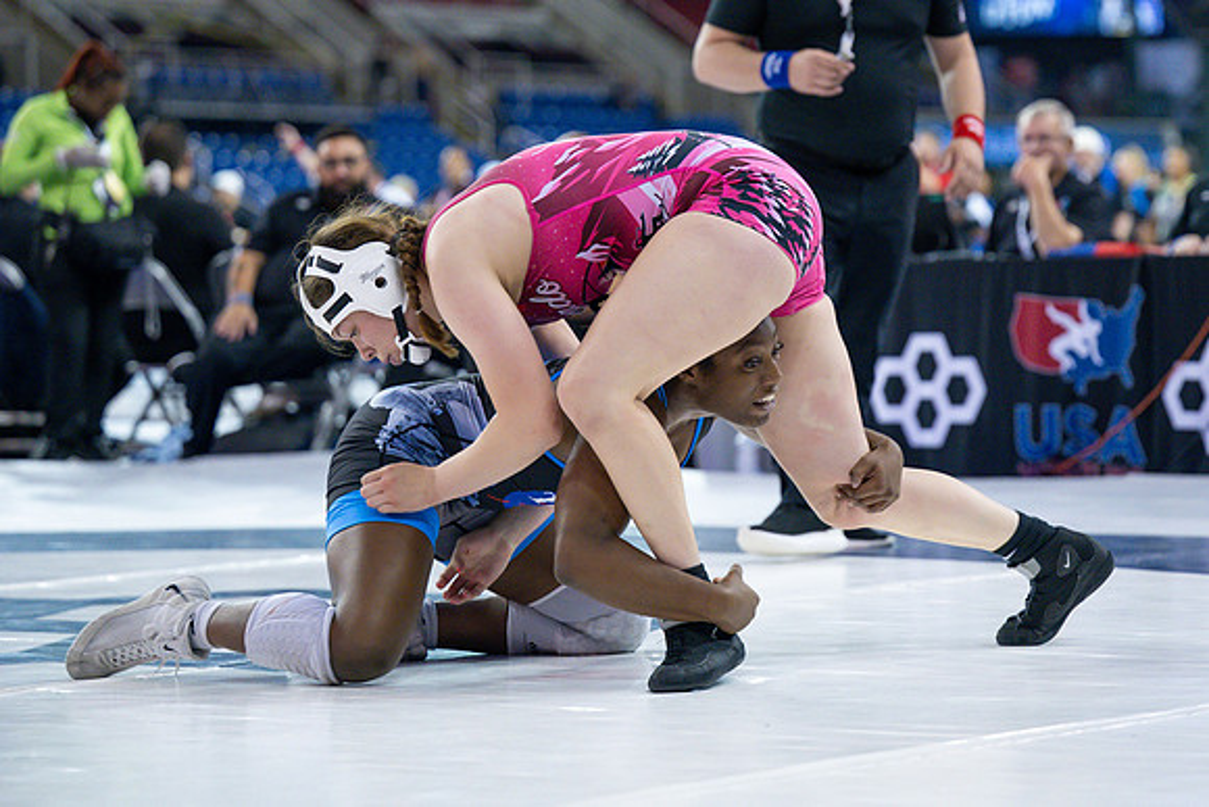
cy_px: 319
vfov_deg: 10.5
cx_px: 802
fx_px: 4398
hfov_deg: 15.6
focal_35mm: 131
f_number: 2.8
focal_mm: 94
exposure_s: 1/800
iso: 3200
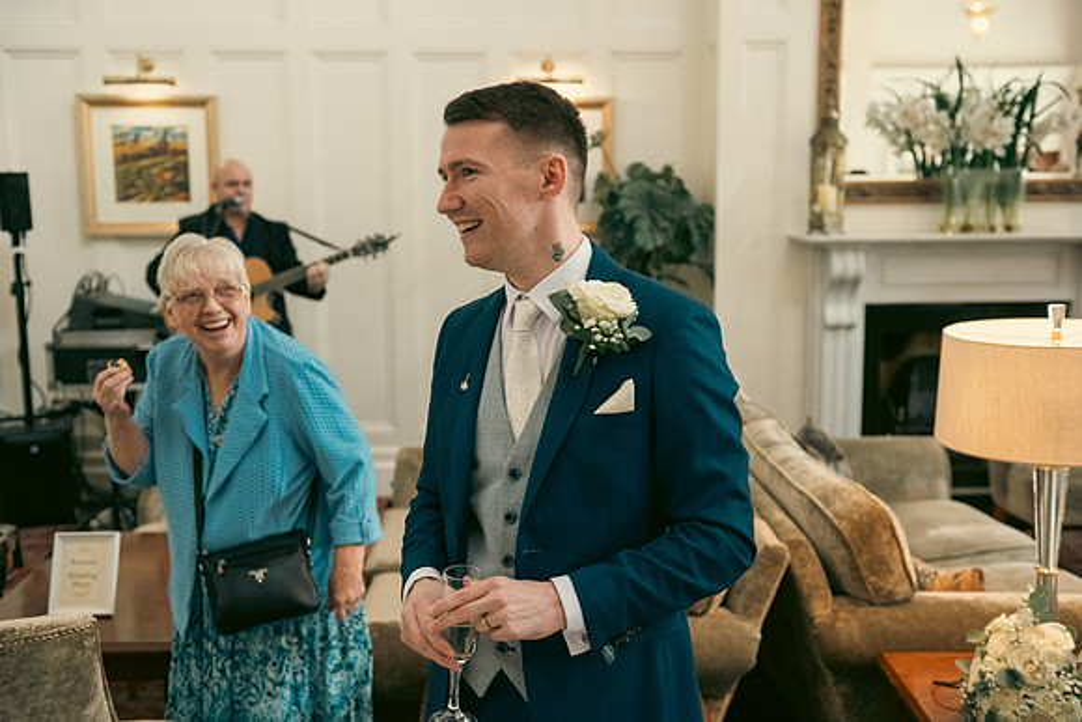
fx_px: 1202
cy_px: 361
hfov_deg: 48.4
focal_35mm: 40
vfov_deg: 33.4
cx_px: 541
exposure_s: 1/160
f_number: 3.5
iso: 1000
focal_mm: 40
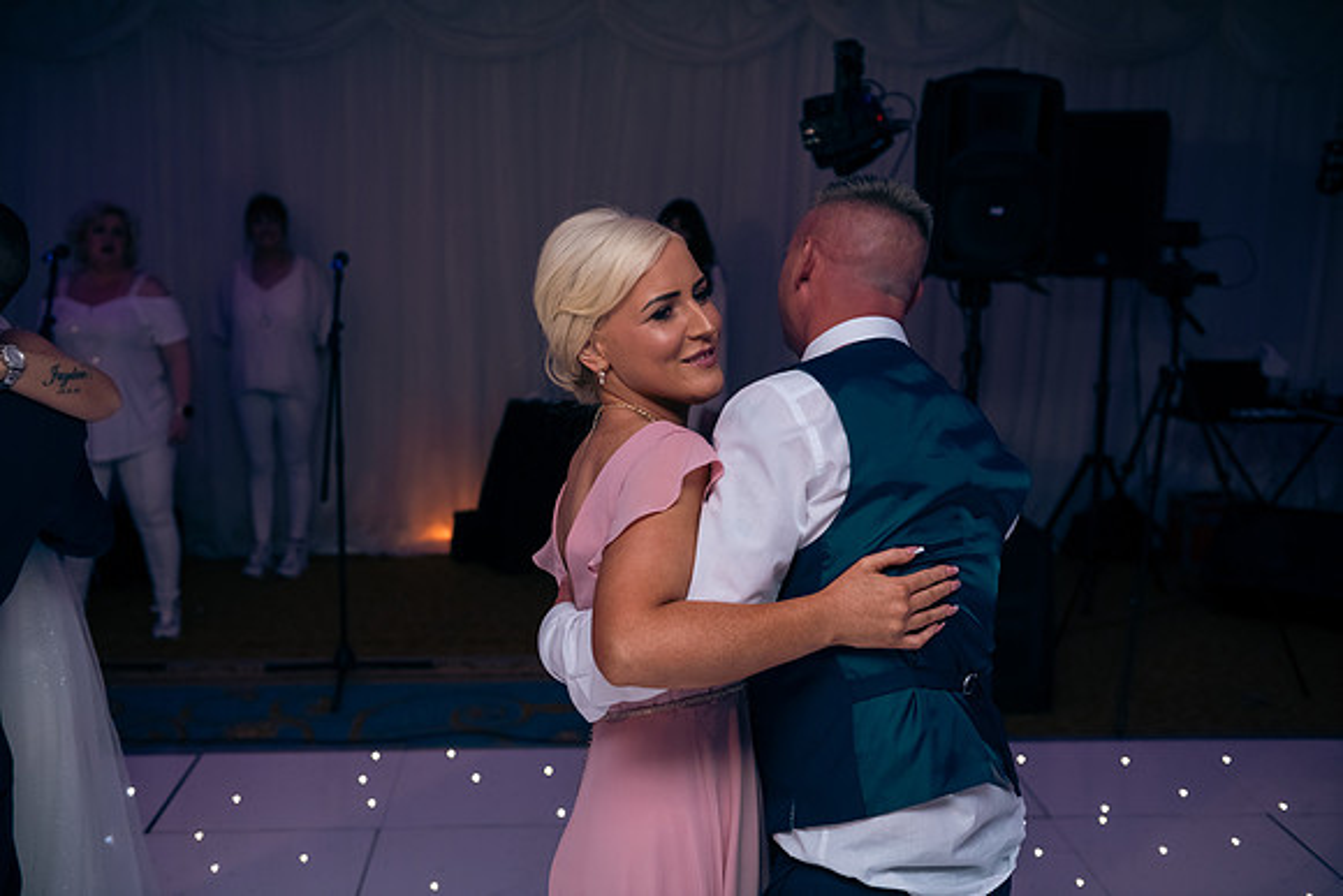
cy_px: 448
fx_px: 1567
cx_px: 672
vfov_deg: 31.9
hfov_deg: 46.4
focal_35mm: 42
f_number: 3.5
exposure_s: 1/160
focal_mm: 42
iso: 800
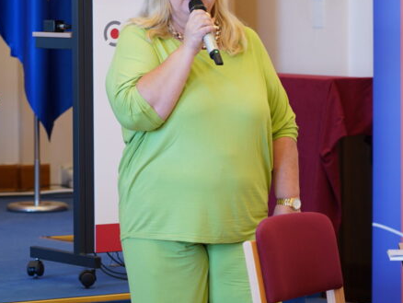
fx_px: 2749
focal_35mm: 236
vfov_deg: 6.3
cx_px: 165
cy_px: 155
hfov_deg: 8.4
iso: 200
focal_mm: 105
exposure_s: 1/25
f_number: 4
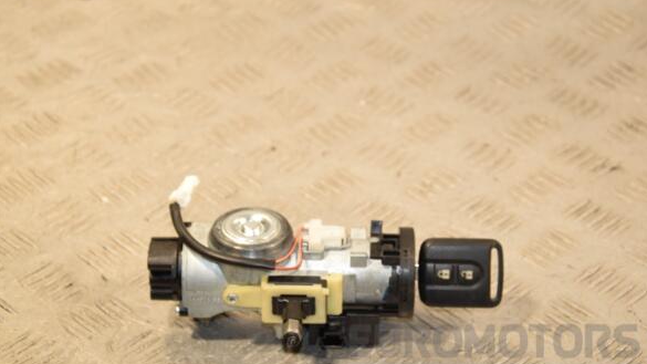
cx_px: 328
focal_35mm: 100
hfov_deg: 21.4
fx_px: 1716
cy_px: 194
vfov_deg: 12.1
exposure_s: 1/200
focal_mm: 62
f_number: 6.3
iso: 800
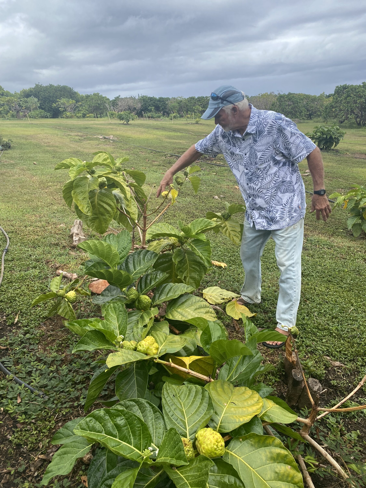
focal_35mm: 26
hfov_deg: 53.1
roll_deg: +3.1
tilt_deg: -19.5
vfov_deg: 67.3
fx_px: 367
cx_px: 183
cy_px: 244
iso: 32
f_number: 1.8
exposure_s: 1/1808
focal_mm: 4.25
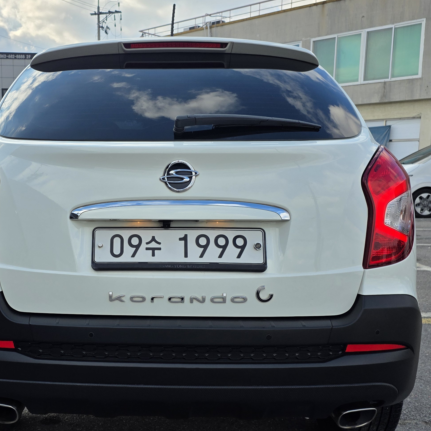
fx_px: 592
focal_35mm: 42
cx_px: 134
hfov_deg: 39.4
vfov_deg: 39.9
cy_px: 256
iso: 80
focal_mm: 6.3
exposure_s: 1/4434
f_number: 1.7
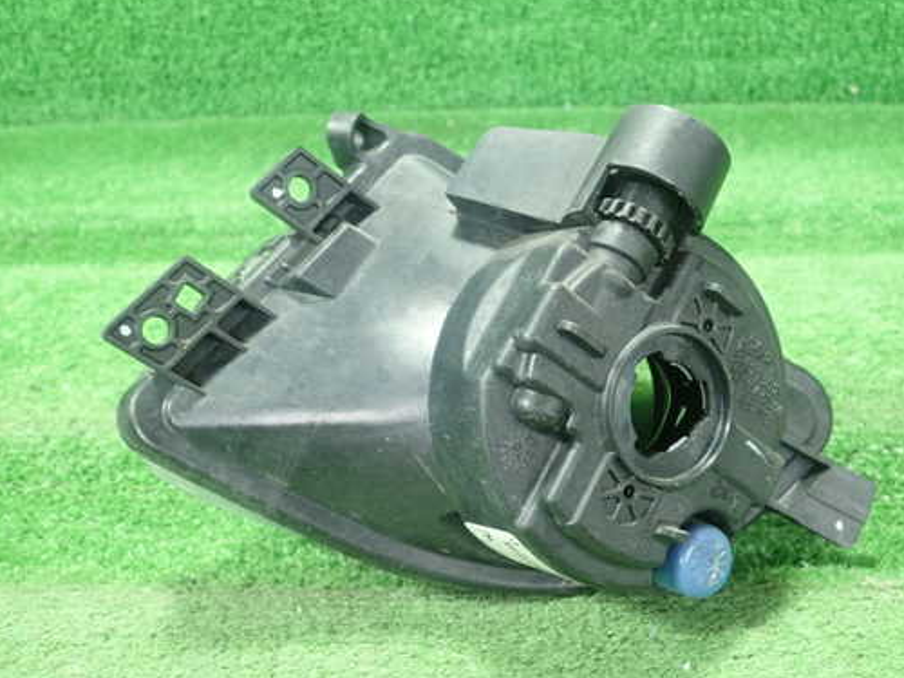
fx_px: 940
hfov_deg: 51.3
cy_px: 353
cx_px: 497
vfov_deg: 39.7
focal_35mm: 36
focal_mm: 5.5
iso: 800
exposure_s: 1/80
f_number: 2.3
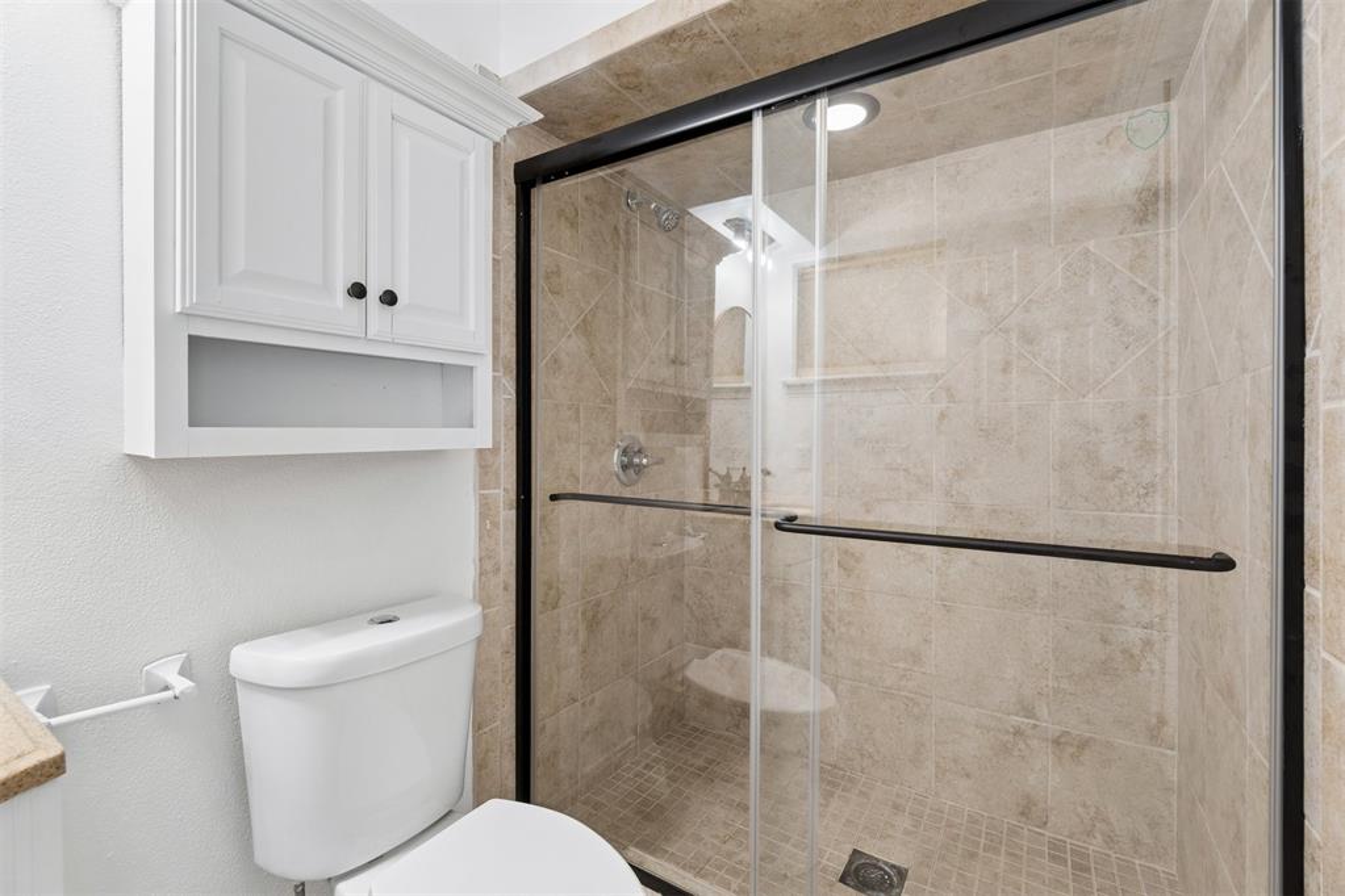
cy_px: 448
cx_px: 672
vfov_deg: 77.3
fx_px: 560
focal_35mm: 15
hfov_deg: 100.4
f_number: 6.3
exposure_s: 1/60
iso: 200
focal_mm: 10
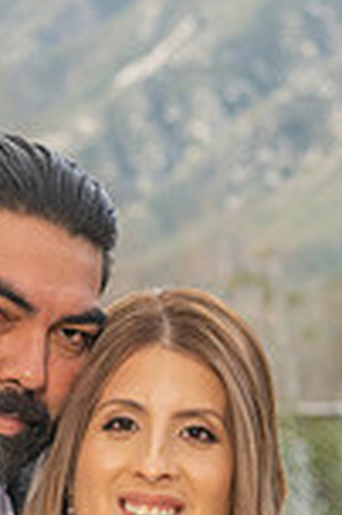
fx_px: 4199
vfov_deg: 7.0
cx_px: -201
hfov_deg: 4.6
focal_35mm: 294
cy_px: 637
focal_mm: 66
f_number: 5.6
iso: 200
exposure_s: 1/125
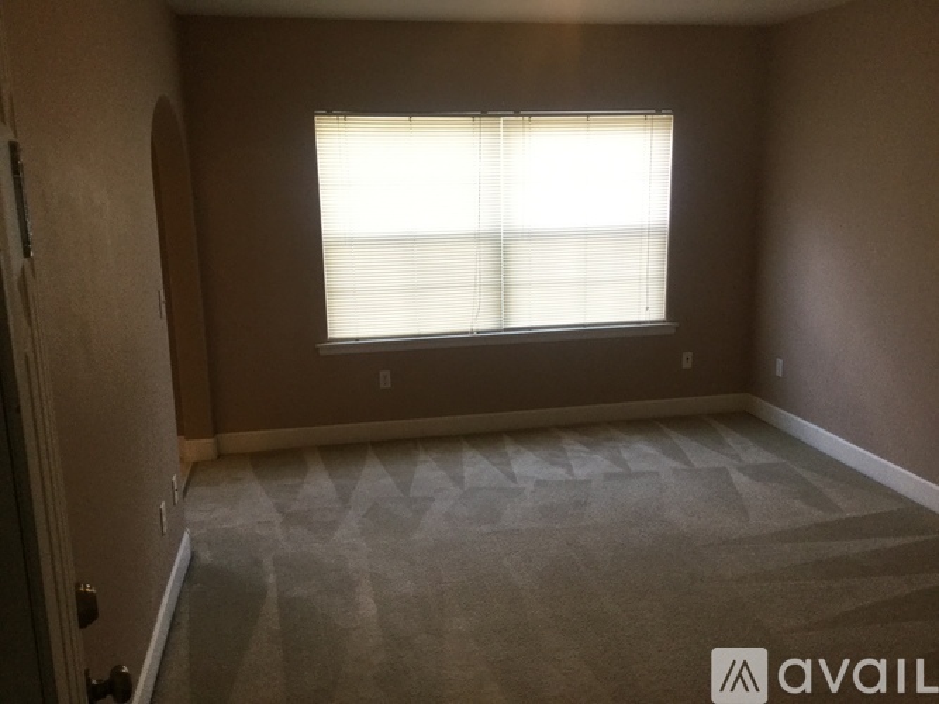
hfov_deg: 58.4
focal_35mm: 31
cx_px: 470
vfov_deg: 45.4
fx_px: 841
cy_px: 352
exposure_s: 1/30
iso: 40
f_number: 2.4
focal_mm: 3.3
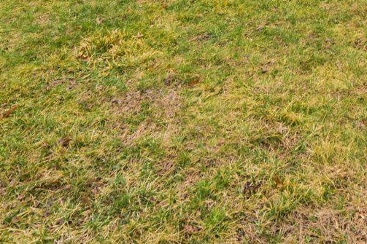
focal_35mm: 57
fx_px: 581
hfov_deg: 32.5
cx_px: 358
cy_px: -244
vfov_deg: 17.3
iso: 100
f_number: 8
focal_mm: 14
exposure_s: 1/60
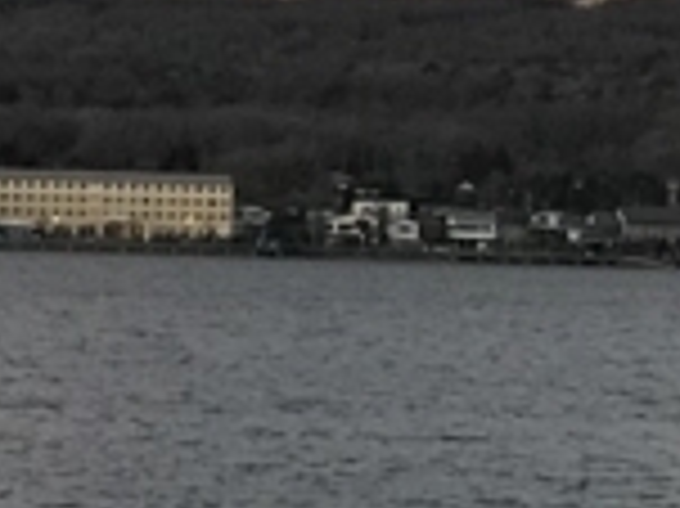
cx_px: 72
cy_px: -931
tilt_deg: +8.0
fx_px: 7577
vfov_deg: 3.8
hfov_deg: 5.1
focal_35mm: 386
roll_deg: -1.4
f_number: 2.8
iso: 125
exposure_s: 1/120
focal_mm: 6.6
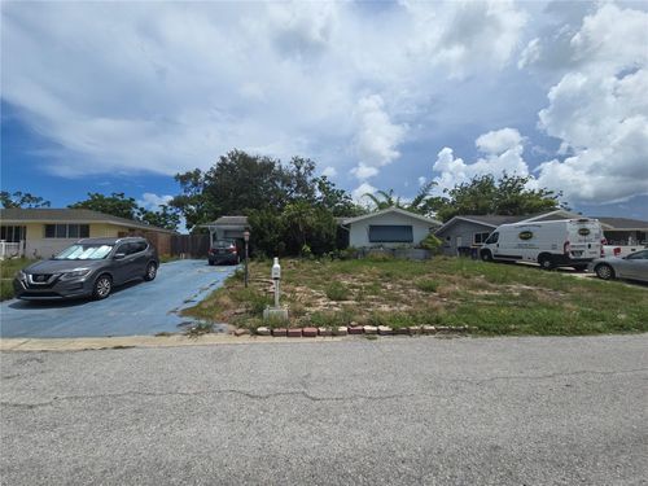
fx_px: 243
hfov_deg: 106.2
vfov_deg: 89.9
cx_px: 324
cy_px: 243
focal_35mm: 13
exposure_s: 1/4913
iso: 50
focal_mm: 2.2
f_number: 2.2
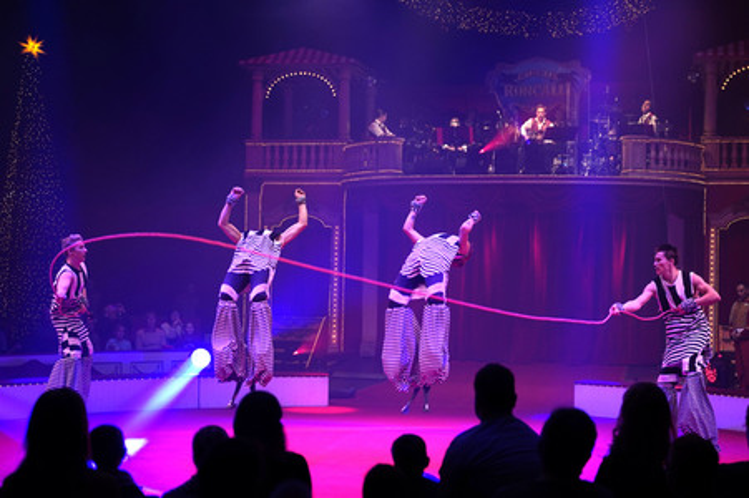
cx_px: 374
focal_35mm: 51
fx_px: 1060
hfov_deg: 38.9
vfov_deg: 26.4
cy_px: 249
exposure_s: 1/500
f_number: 2.8
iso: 1000
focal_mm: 51
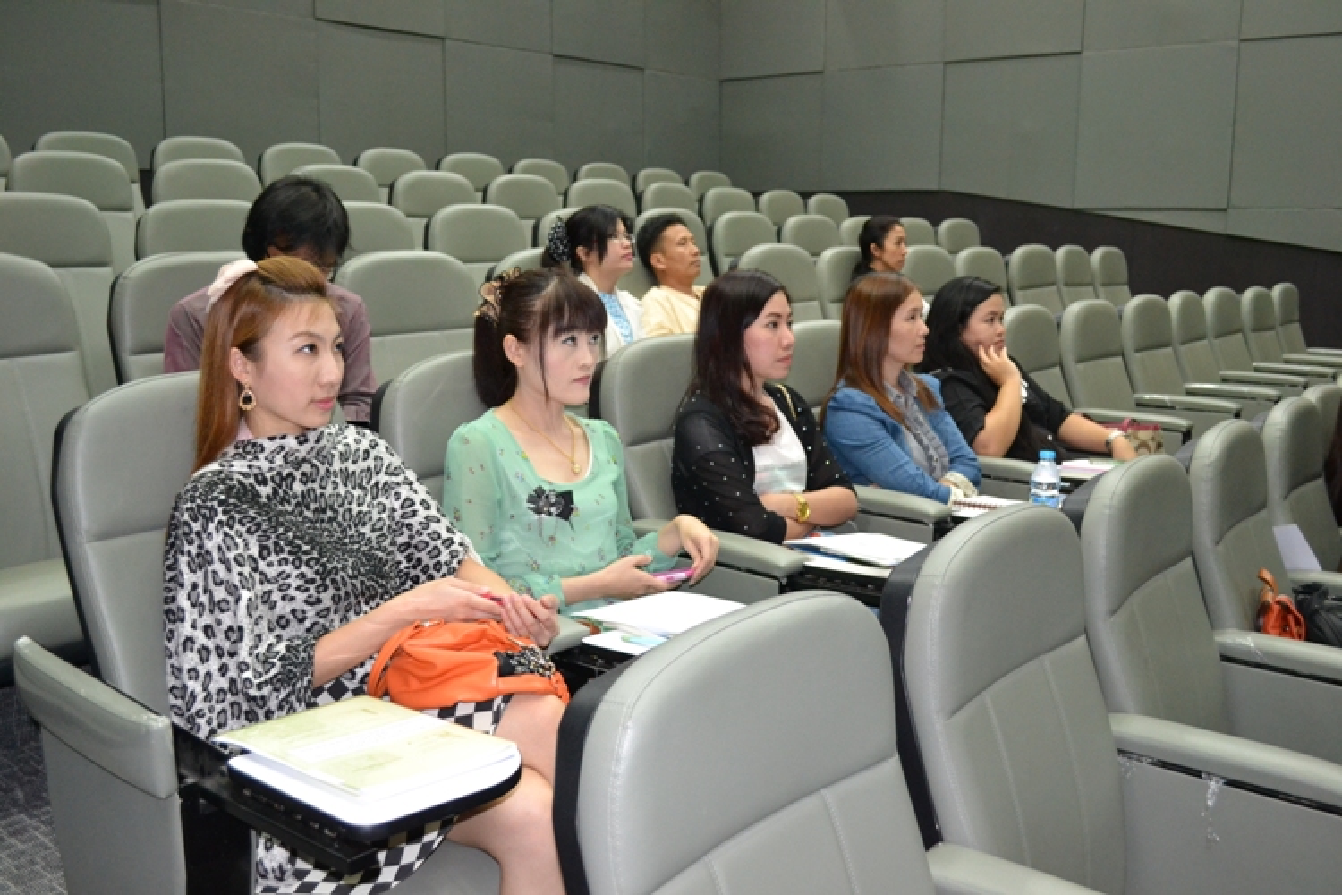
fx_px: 1230
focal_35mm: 33
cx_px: 671
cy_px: 448
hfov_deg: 57.2
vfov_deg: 40.0
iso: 2200
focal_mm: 22
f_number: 3.8
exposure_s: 1/60
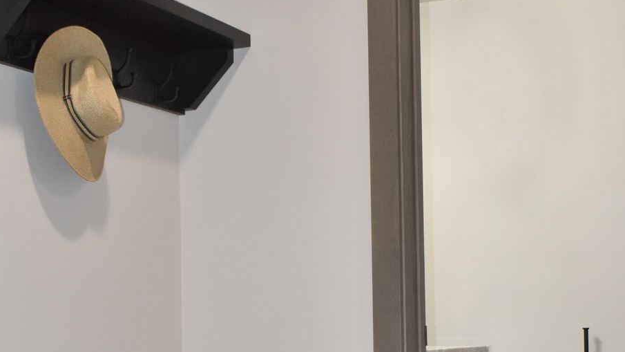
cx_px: 313
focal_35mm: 72
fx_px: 1193
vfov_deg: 16.5
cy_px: 317
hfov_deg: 29.4
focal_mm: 18
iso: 800
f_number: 3.5
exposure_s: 1/160
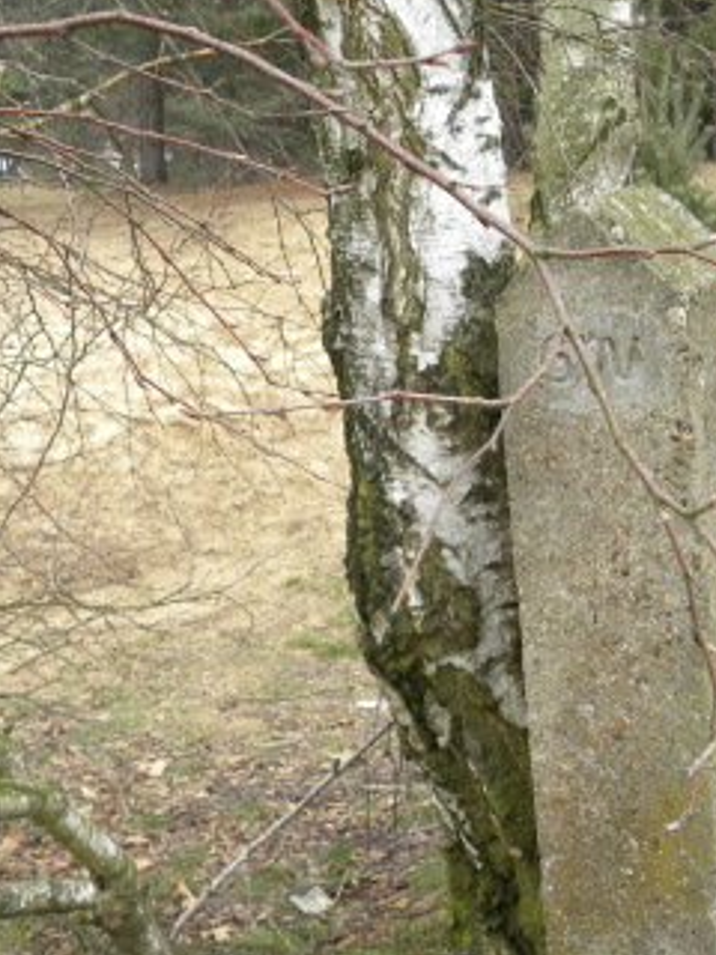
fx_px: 1600
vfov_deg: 33.2
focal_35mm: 58
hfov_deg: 24.1
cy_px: 480
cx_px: 710
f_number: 3.2
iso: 64
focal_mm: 5.2
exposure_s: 1/87.1
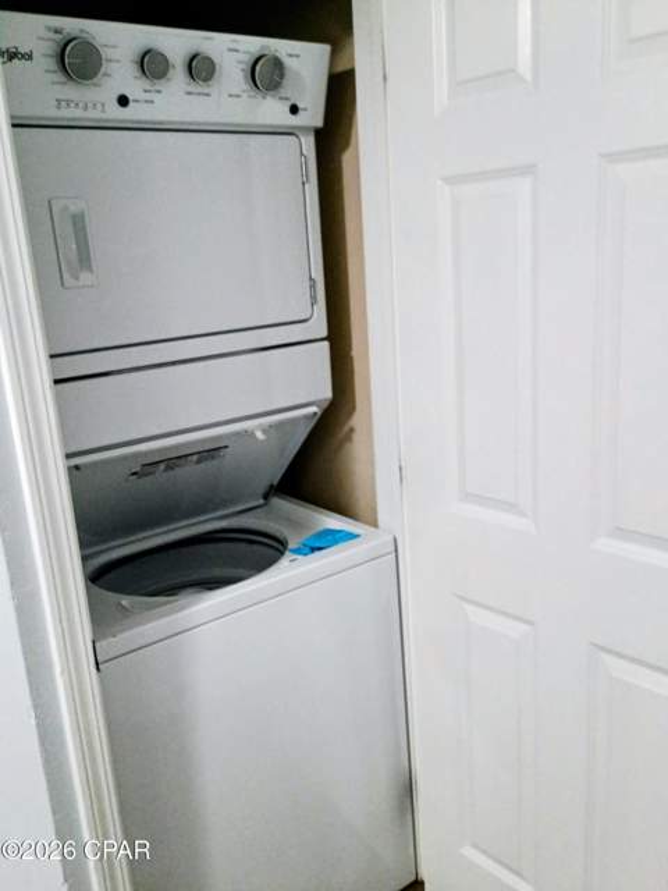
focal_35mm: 29
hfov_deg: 48.2
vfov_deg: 61.7
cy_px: 446
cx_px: 334
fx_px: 746
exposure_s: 1/30
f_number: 1.8
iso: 1176
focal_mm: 4.27
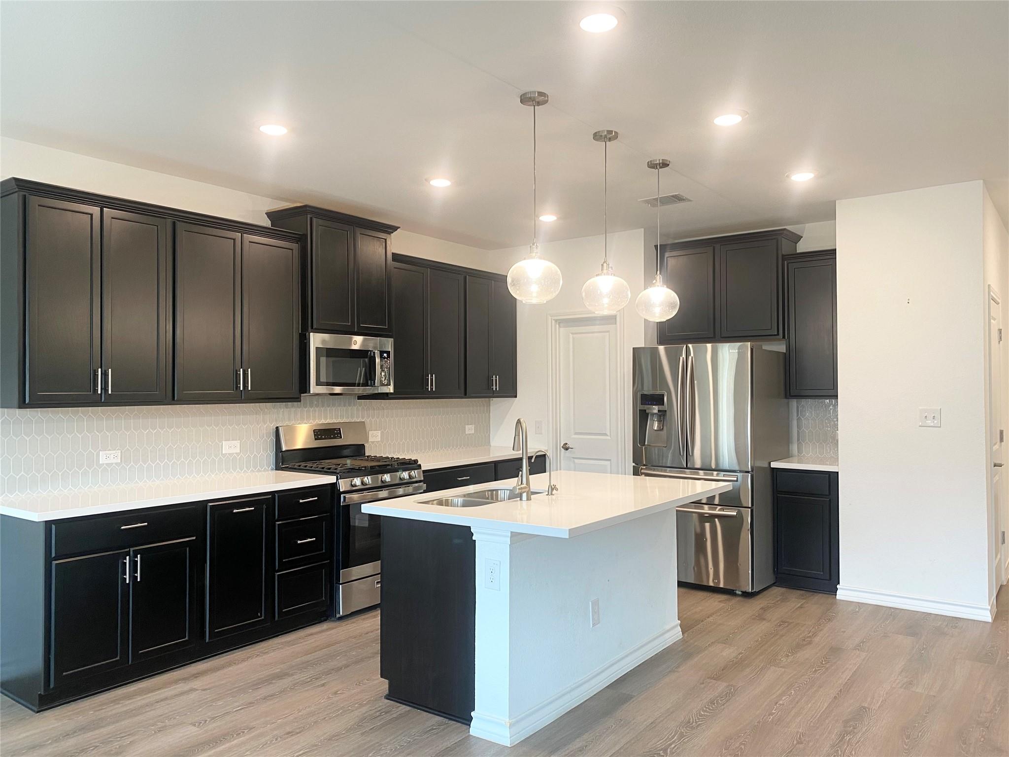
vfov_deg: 53.1
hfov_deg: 67.3
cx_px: 504
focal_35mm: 26
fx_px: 758
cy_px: 378
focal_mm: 4.25
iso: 80
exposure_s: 1/60
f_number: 1.8
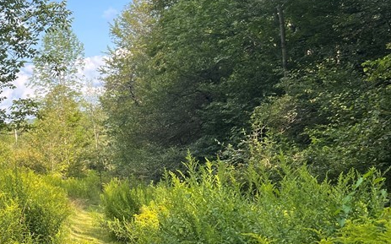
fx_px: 650
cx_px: 4
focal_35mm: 61
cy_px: 177
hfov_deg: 31.1
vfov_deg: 21.1
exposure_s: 1/1280
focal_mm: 5.7
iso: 50
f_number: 1.5
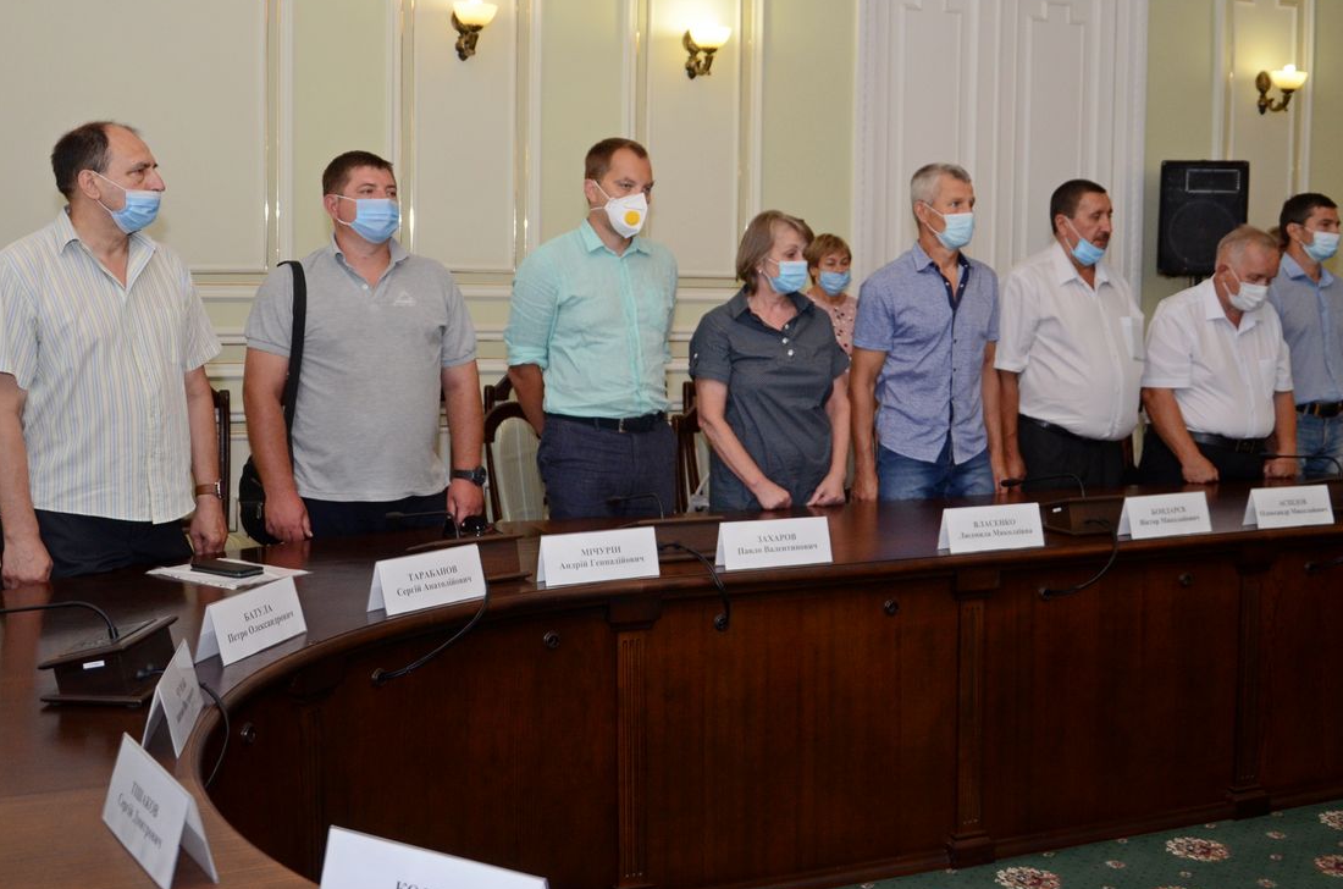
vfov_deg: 31.6
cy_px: 355
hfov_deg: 46.5
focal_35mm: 42
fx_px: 1563
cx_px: 713
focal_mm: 22
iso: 800
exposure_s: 1/250
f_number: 3.8
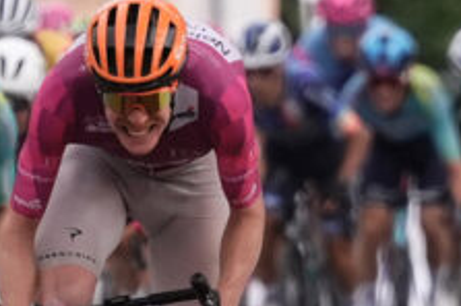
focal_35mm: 1100
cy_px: 120
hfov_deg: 1.9
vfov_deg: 1.2
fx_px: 14066
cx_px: 318
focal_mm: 245
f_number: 4
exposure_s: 1/3200
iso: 1000
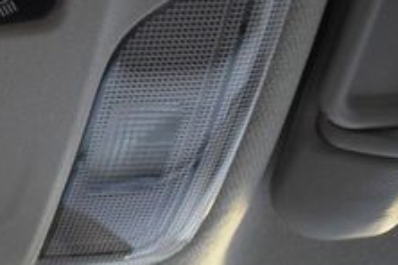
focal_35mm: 78
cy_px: 62
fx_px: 862
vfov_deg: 17.4
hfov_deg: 23.0
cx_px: -127
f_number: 3.5
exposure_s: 1/125
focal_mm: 18
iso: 1600
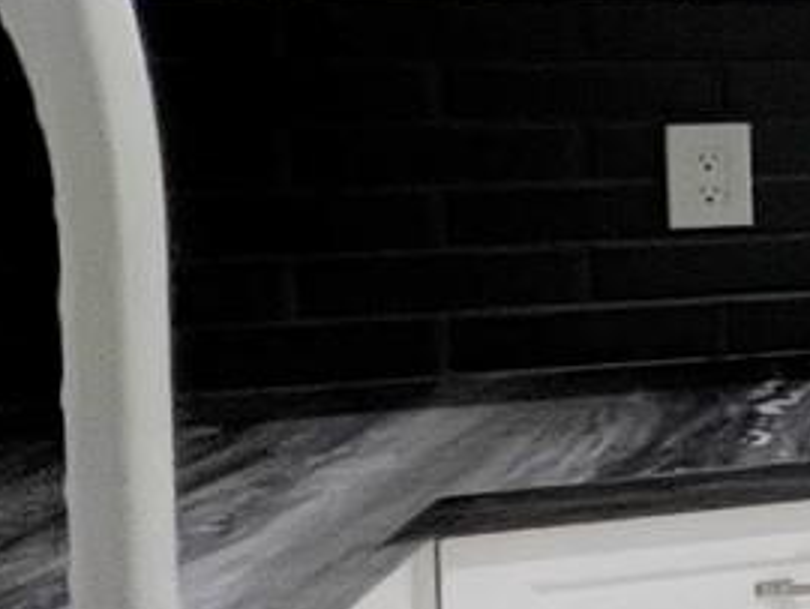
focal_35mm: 77
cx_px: 2235
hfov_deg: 12.8
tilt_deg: -3.0
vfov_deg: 18.9
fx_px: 1803
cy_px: 81
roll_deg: -0.2
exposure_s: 1/120
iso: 200
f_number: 1.8
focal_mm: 1.57
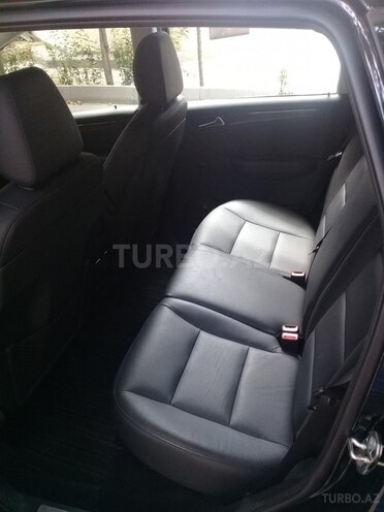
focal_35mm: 31
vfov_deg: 58.4
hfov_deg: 45.4
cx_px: 192
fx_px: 459
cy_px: 256
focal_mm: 3.3
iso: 100
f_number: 2.2
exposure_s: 1/33
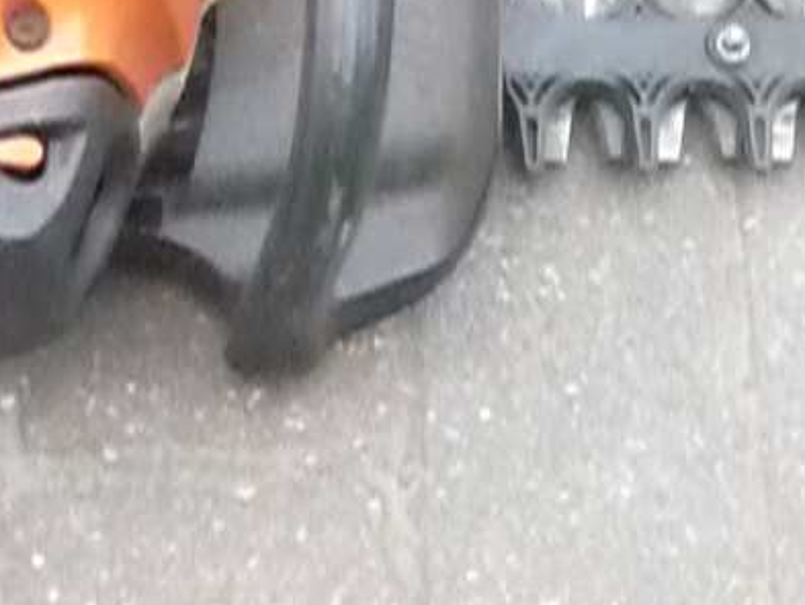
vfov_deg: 10.1
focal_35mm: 146
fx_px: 3396
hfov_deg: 13.5
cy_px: 55
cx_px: 539
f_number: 8
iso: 1600
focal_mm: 4.7
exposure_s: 1/500
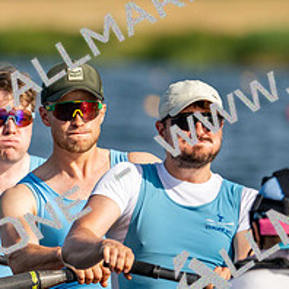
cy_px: 182
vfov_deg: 1.8
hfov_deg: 1.8
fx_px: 9398
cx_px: 48
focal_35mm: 995
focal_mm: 400
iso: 500
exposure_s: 1/5000
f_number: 4.5
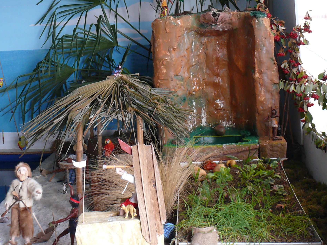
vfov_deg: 21.4
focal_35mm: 68
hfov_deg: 28.4
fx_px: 642
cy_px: 52
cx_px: 119
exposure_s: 1/30
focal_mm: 7.4
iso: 125
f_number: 2.8
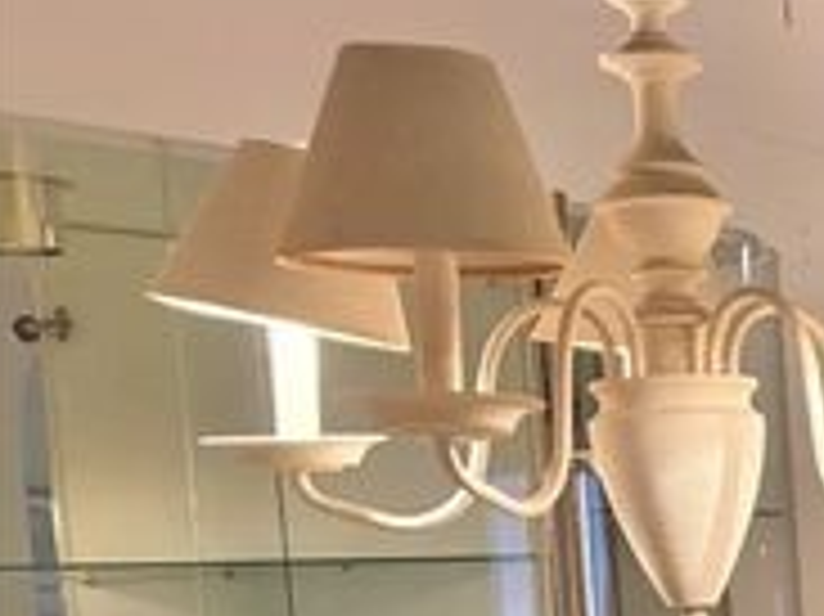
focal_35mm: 91
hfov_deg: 17.9
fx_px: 2165
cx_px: 1423
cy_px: 773
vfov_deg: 15.5
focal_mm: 5.96
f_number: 1.6
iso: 200
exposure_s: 1/60
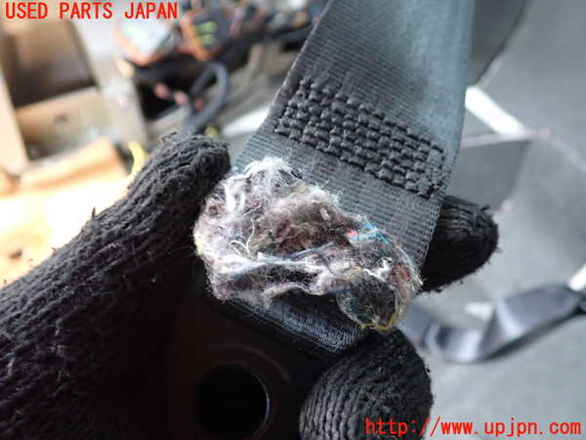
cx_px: 293
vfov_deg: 46.8
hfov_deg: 60.0
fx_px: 508
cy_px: 220
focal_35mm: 30
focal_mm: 5.4
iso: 640
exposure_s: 1/30
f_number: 2.3
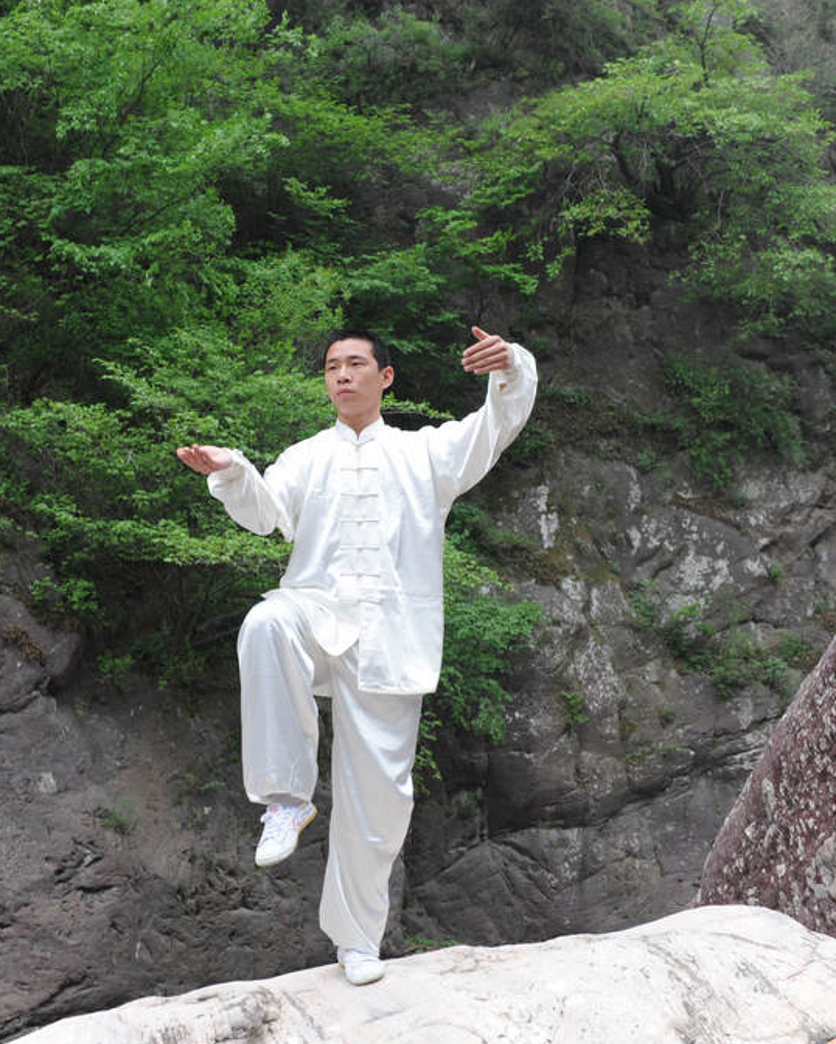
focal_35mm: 50
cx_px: 365
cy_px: 524
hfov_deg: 30.2
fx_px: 1546
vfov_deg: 37.3
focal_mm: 35
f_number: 7.1
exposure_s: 1/30
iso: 200
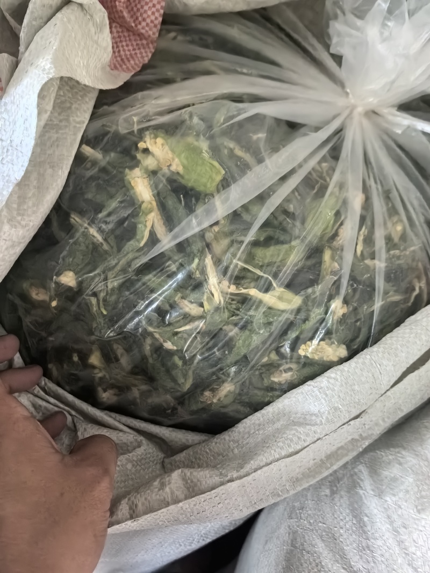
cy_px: 286
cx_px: 215
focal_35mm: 27
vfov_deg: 65.3
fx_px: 447
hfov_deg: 51.3
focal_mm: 5.75
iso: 1600
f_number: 2
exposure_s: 1/99.9
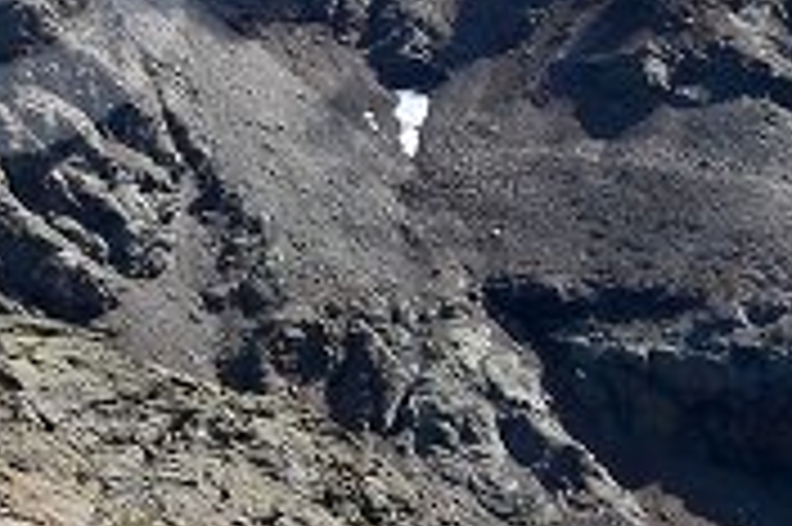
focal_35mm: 136
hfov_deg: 11.6
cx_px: -1269
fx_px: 2989
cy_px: 450
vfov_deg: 10.0
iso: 100
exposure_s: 1/80
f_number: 8
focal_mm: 16
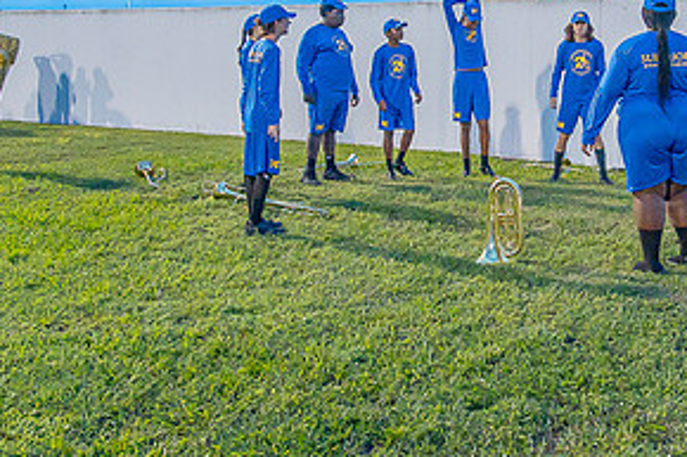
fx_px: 915
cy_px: 66
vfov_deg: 27.3
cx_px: 483
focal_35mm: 48
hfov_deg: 40.4
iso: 1250
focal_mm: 24
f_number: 4
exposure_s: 1/250
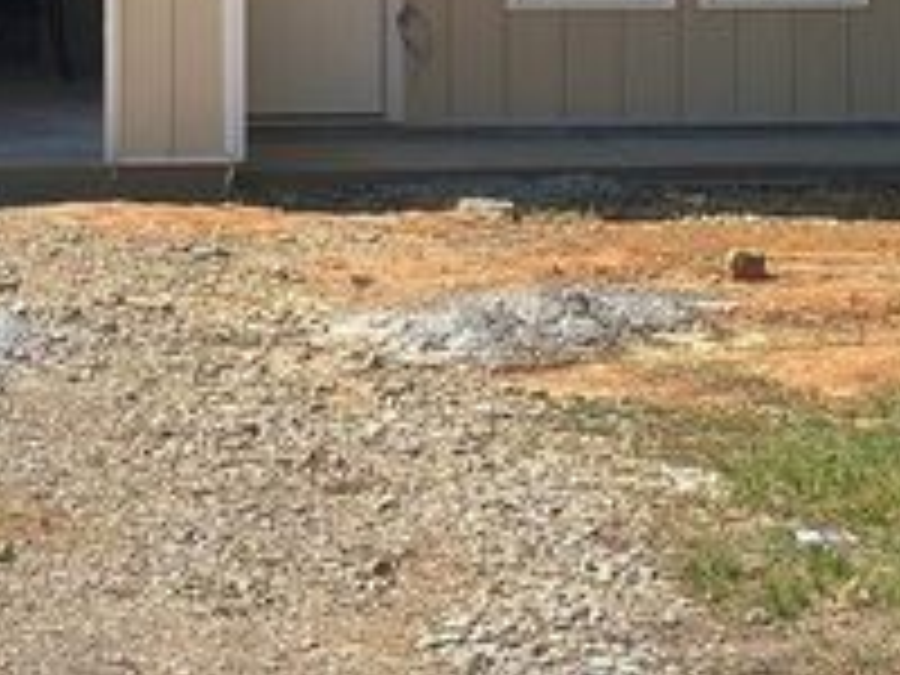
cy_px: -160
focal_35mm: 120
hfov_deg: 16.2
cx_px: 90
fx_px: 3120
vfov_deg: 12.0
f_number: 1.78
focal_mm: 6.86
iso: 80
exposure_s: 1/3876
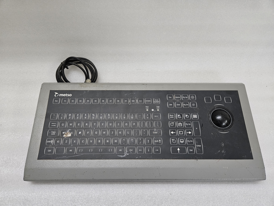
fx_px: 182
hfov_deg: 73.9
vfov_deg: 58.9
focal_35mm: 23
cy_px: 103
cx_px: 137
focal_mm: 5.4
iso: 640
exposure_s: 1/100
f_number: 1.8
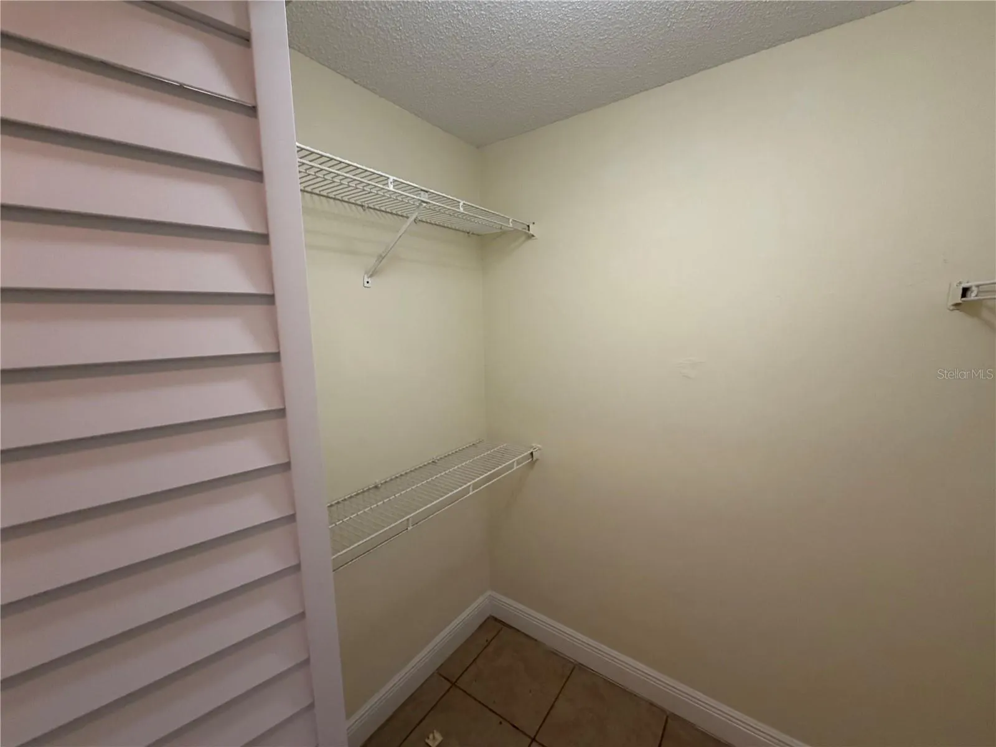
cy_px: 374
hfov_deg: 102.1
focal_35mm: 14
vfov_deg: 85.7
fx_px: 403
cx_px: 498
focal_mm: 2.22
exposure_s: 1/120
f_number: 2.2
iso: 320
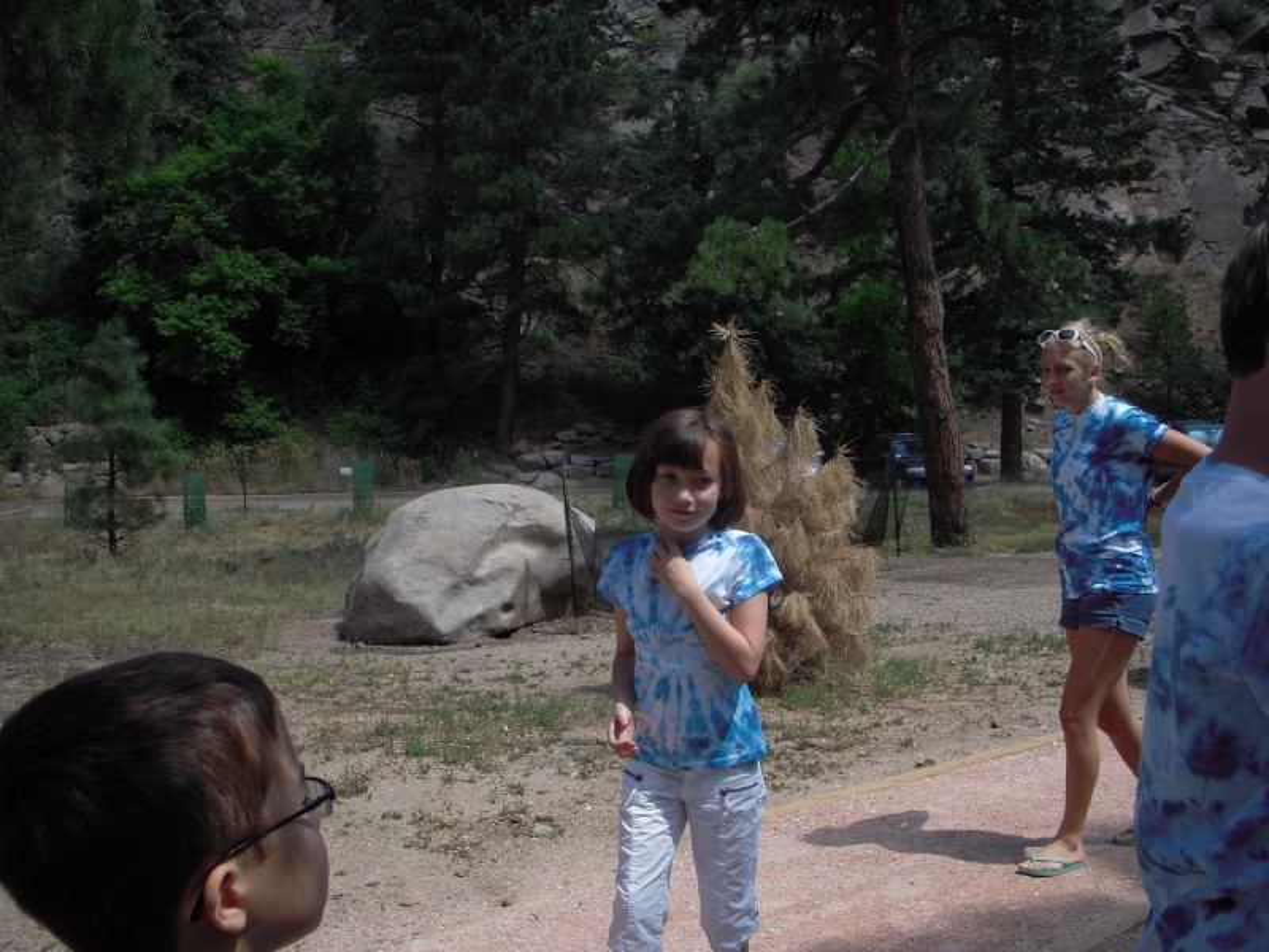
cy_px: 476
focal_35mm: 38
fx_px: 1393
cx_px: 634
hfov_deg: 49.0
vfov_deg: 37.7
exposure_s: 1/500
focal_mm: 6.3
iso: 100
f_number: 3.3
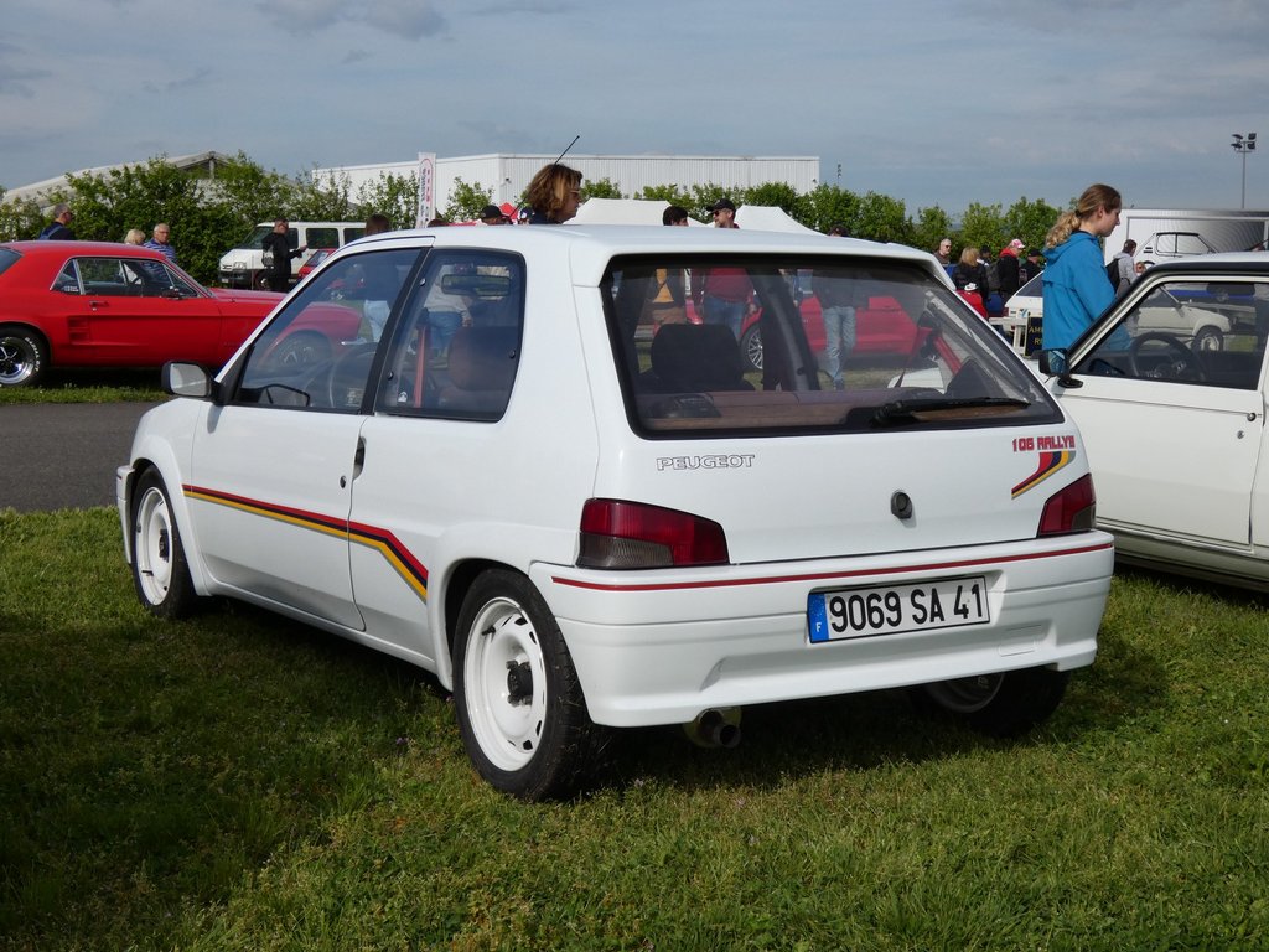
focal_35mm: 50
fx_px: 1833
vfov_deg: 29.1
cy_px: 476
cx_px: 634
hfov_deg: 38.2
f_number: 5
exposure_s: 1/800
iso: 80
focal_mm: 9
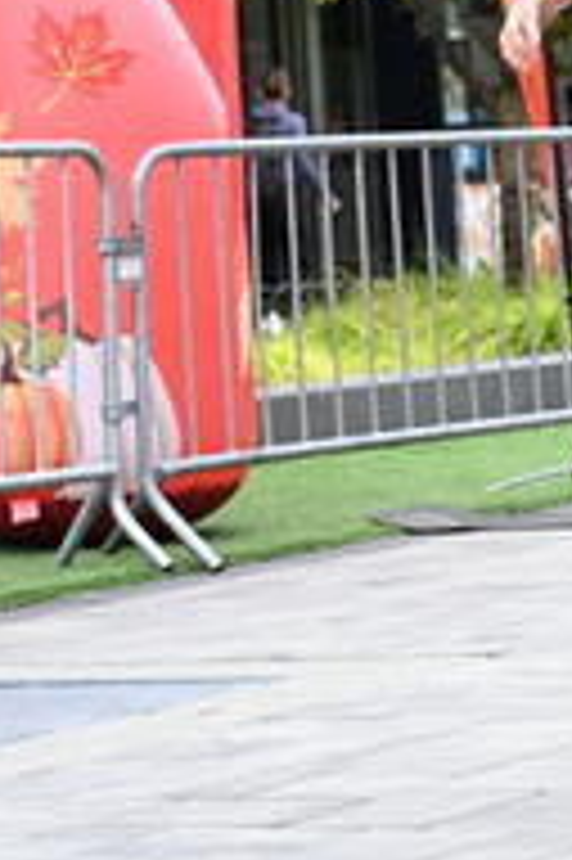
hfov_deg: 9.1
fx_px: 3581
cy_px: -90
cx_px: 592
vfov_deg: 13.4
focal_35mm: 150
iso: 2000
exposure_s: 1/640
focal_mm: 52
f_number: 4
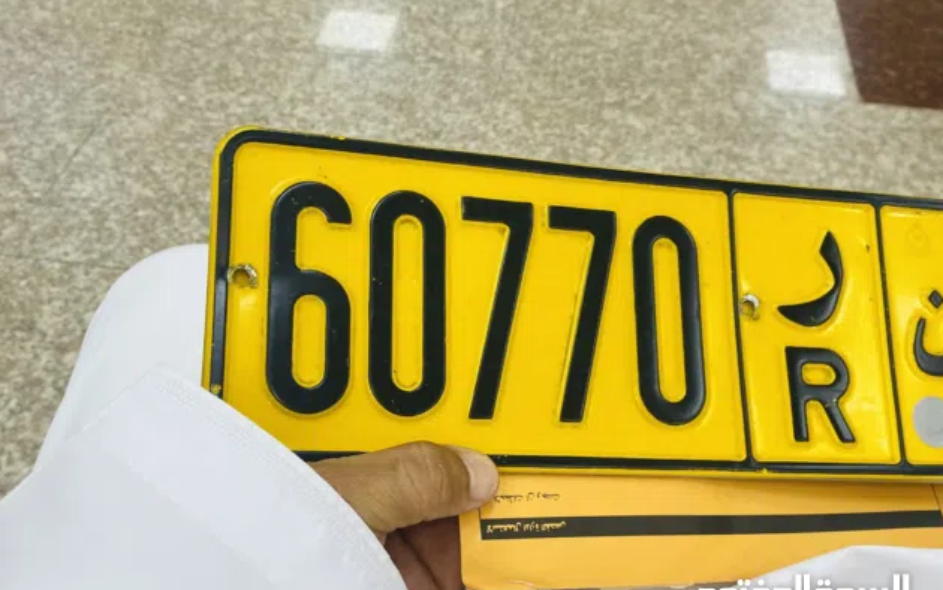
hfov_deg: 66.5
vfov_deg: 44.3
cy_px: 358
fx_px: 720
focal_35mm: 28
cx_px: 467
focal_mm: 4.25
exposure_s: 1/100
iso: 64
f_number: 1.8
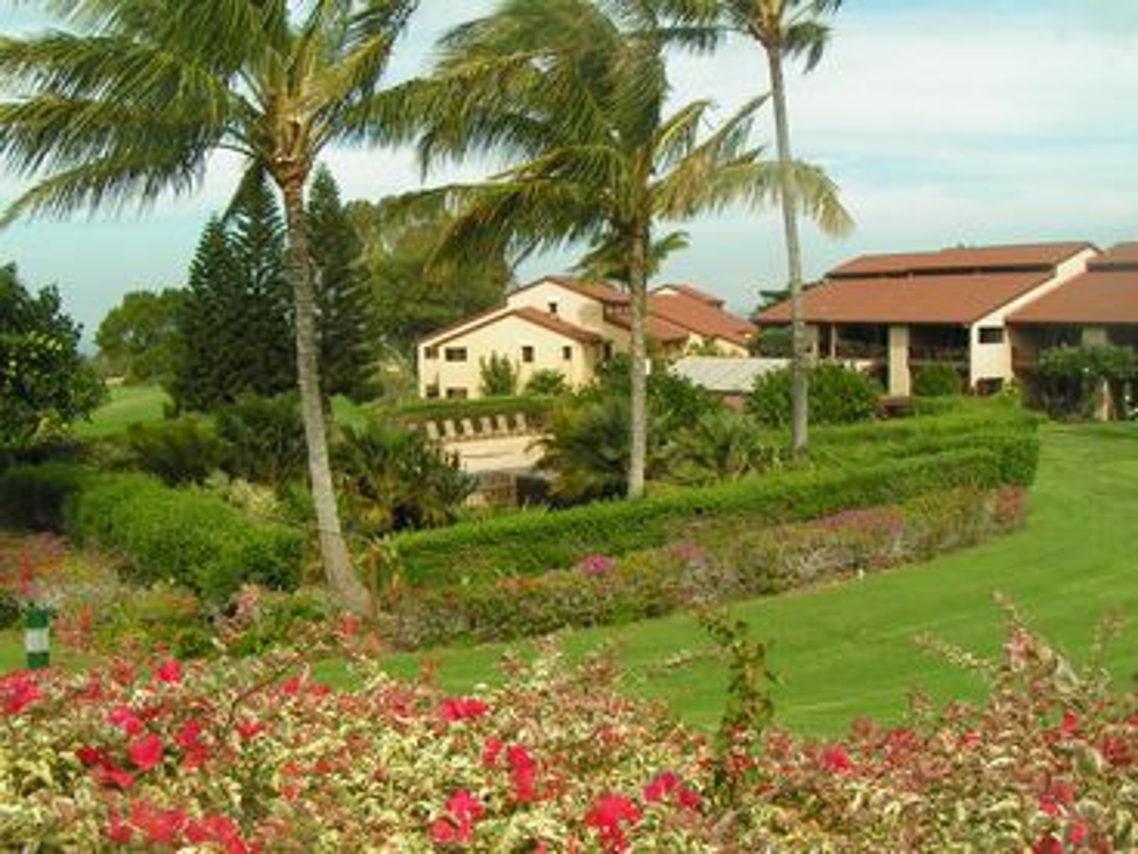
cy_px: 427
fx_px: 1249
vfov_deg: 37.7
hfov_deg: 49.0
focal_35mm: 38
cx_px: 569
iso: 50
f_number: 5.6
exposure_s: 1/250
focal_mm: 5.8
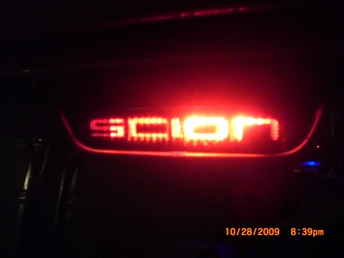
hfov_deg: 49.0
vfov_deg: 37.7
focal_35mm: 38
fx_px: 378
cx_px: 172
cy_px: 129
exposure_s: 1/15
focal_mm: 6.3
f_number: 3.1
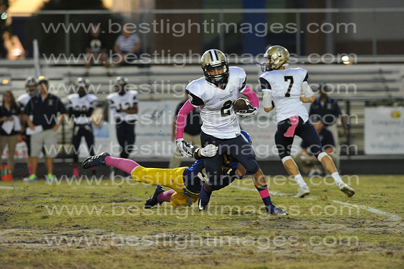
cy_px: 134
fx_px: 3365
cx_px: 202
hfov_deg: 6.9
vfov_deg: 4.6
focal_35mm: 300
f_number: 4.5
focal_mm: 300
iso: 5000
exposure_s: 1/500
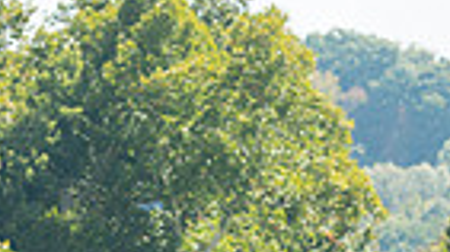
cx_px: 156
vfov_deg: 2.5
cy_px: 523
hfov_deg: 4.6
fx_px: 5651
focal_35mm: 474
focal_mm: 110
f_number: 4.5
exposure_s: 1/1000
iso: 200
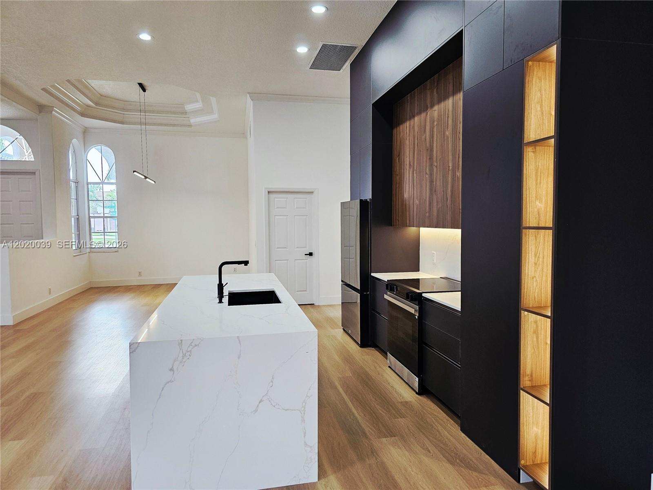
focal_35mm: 23
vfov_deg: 58.9
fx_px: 434
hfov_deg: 73.9
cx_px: 326
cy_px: 245
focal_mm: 6.3
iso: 200
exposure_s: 1/120
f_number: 1.7
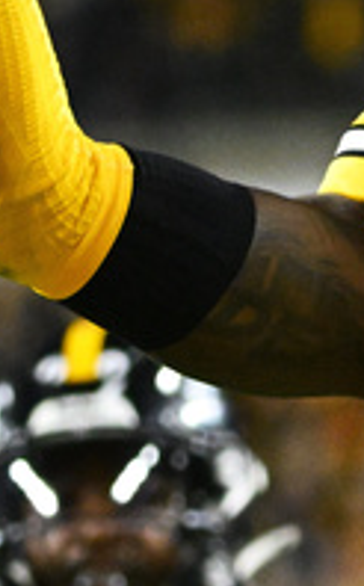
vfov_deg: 1.6
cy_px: 345
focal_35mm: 1321
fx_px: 21059
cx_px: 784
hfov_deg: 1.0
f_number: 5.6
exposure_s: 1/1000
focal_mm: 250
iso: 6400
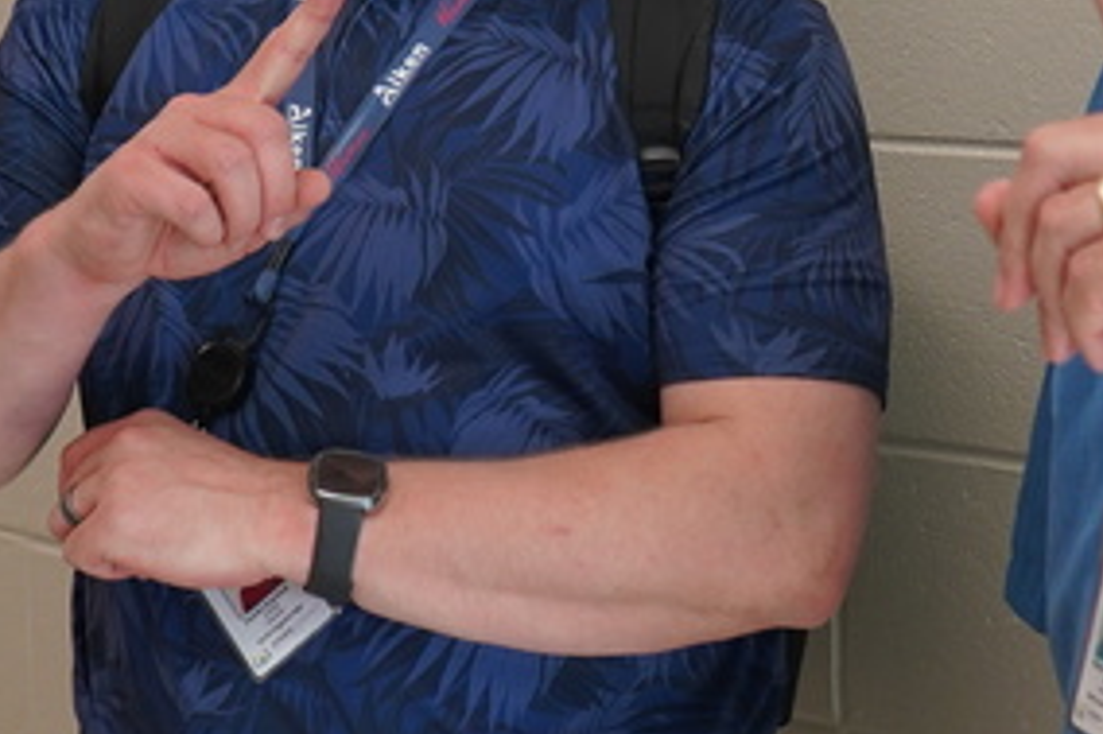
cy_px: 142
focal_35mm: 101
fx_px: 3093
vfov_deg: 13.5
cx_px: 765
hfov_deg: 20.1
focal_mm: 28
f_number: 4
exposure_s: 1/160
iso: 800
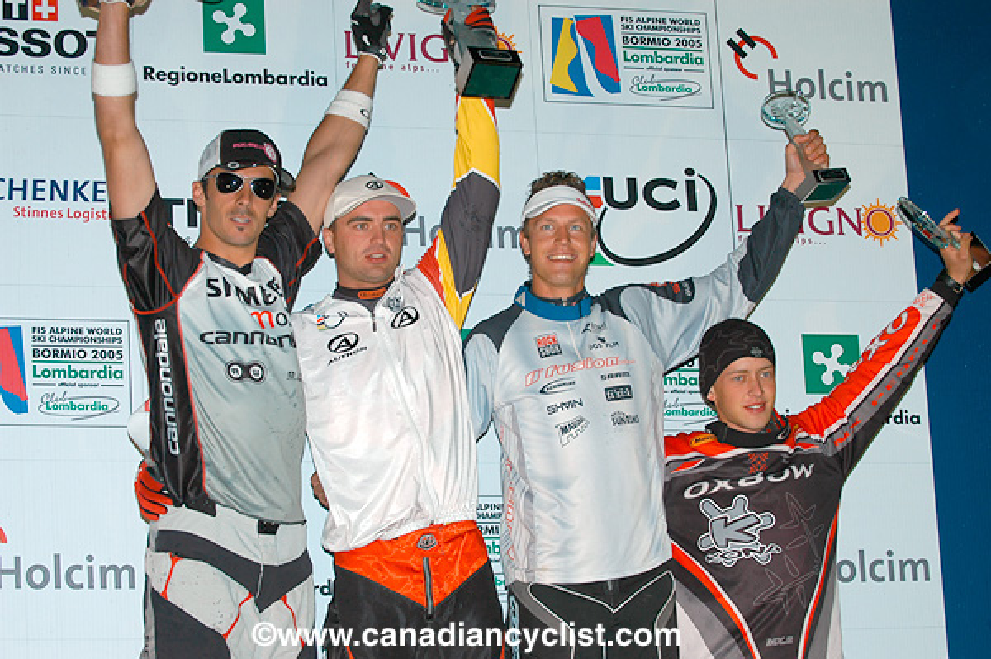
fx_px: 2888
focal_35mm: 105
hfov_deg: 19.5
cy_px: 330
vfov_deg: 13.0
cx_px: 496
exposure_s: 1/180
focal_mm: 70
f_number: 3.5
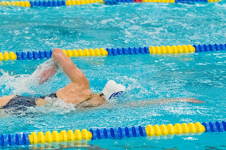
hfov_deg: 10.2
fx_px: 1267
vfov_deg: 6.8
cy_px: 75
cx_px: 113
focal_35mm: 202
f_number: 4.5
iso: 8000
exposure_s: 1/1250
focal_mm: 135
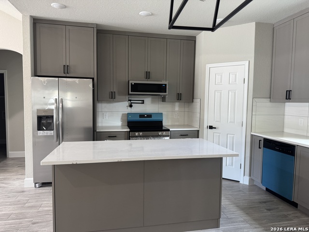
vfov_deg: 56.8
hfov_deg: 71.6
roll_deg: -1.7
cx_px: 154
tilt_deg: -4.4
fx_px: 214
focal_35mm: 24
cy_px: 116
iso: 200
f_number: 1.78
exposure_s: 1/60
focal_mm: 6.76
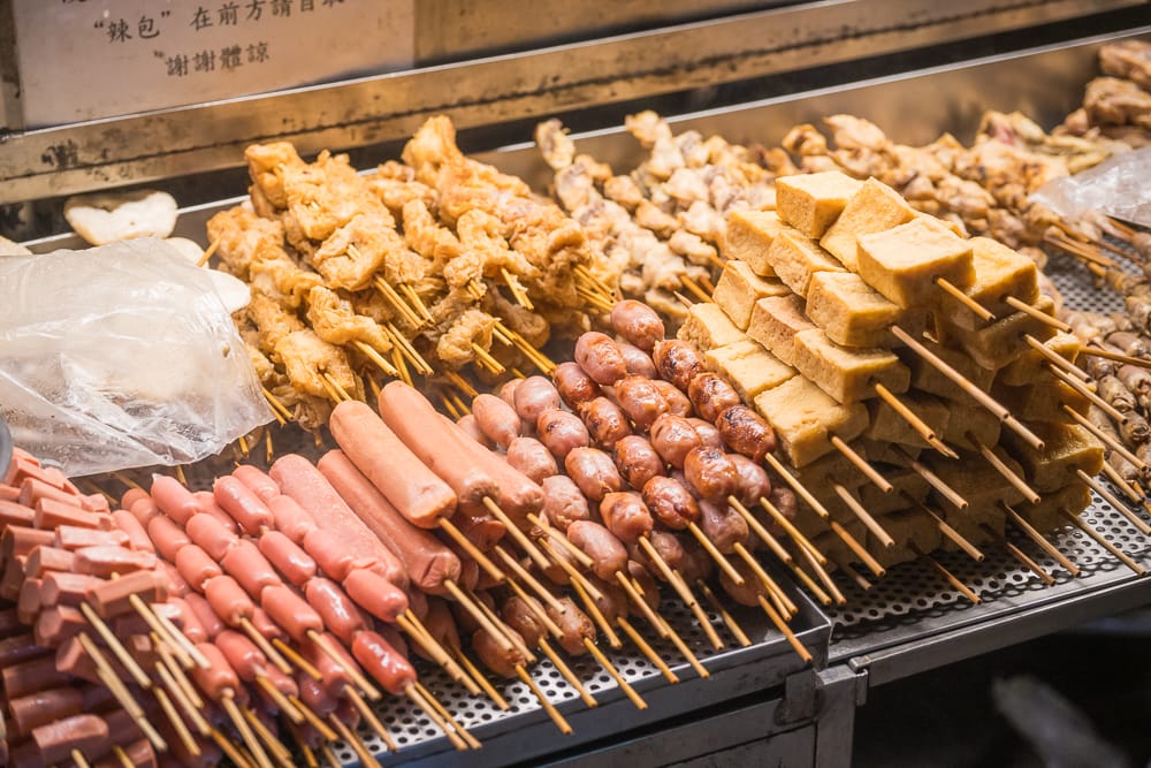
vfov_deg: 17.5
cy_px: 384
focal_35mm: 78
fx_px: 2494
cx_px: 576
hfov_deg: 26.0
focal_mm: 78
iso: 2000
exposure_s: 1/320
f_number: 4
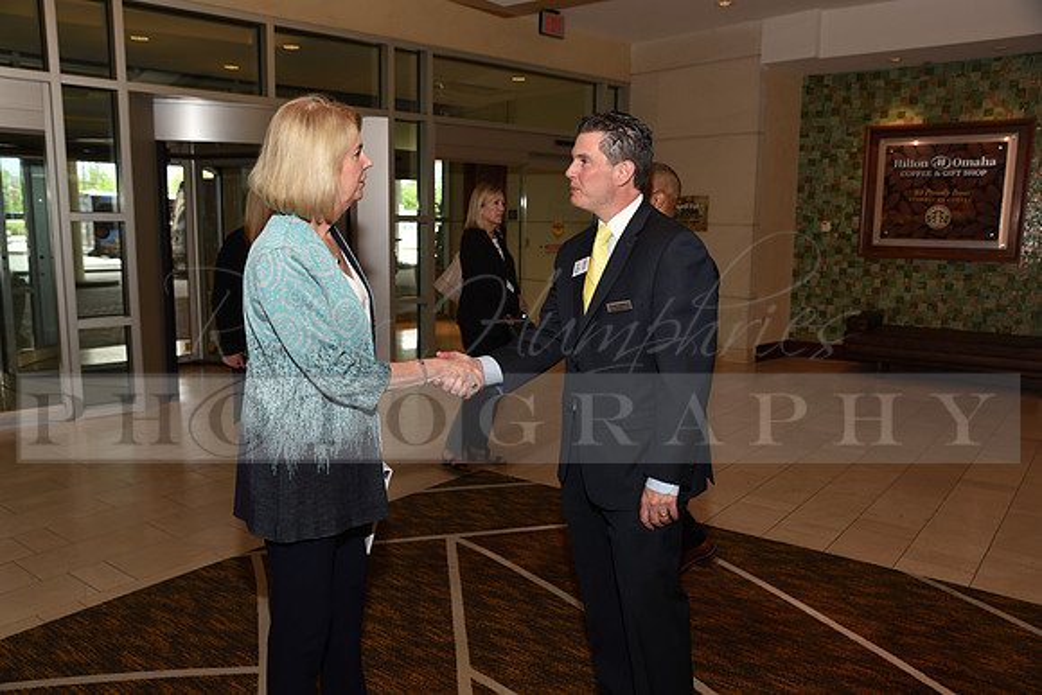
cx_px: 521
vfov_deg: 45.0
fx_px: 840
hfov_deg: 63.6
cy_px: 348
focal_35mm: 29
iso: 200
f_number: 5
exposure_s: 1/60
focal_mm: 29
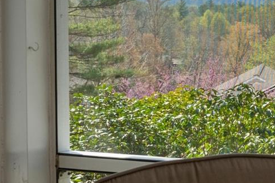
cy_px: 17
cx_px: 353
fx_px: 962
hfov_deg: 15.5
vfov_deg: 10.8
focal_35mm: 126
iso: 320
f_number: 7.1
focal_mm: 30
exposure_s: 1/200
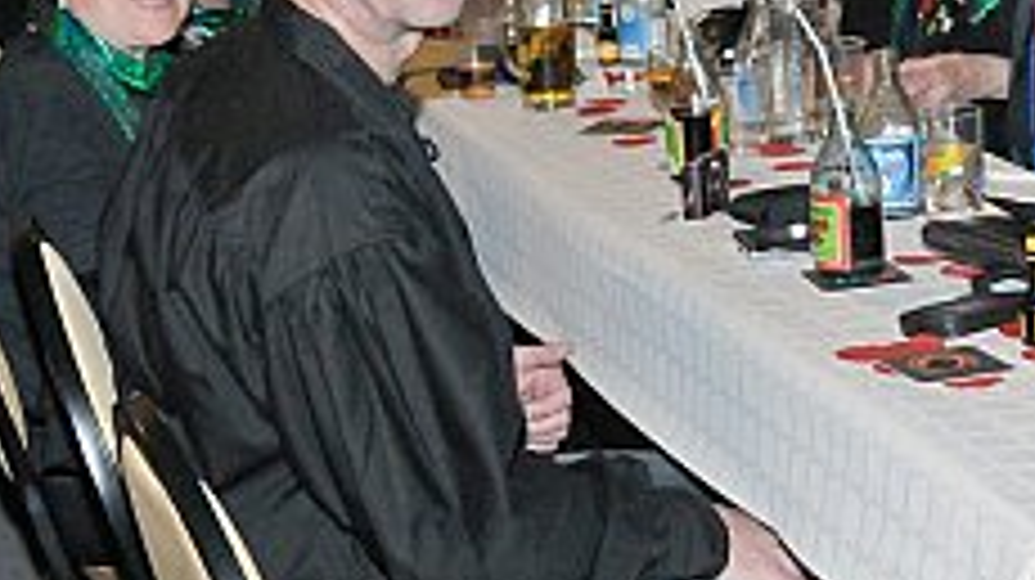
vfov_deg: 12.3
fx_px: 2688
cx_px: 891
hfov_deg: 21.4
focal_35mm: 98
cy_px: 81
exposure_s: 1/60
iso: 2000
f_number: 5
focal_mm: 28
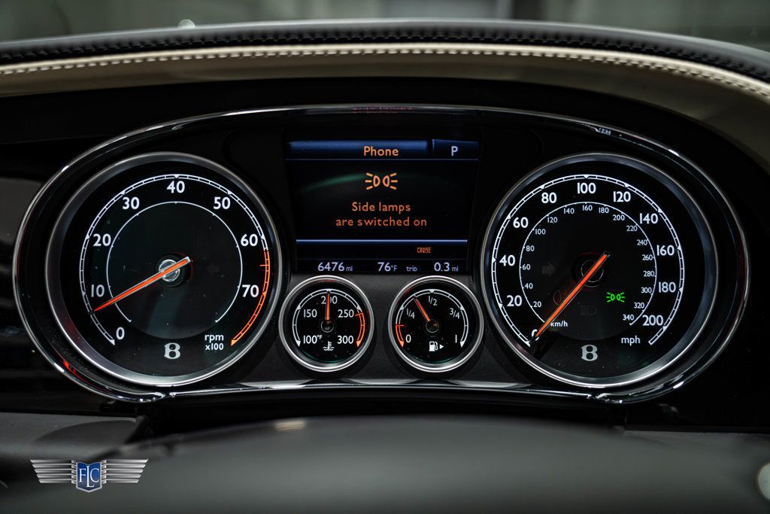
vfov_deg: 38.9
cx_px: 385
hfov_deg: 55.8
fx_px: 727
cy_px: 257
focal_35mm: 34
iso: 1600
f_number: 4
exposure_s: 1/40
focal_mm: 34
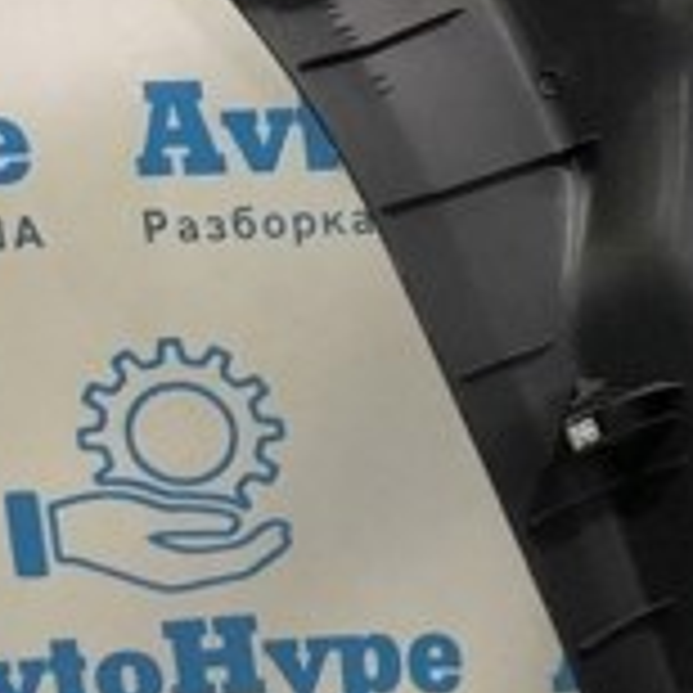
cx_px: 1228
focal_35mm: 103
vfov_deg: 16.9
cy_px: 360
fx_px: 2333
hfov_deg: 14.8
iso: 25
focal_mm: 4
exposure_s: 1/33
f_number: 1.8
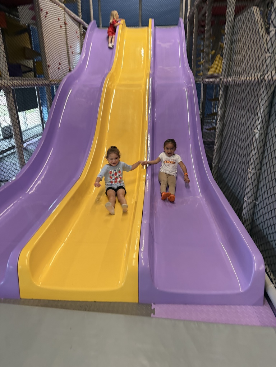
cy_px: 184
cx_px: 138
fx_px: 255
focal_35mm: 24
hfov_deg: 56.8
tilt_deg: -28.1
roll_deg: -1.6
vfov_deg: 71.6
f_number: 1.78
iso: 125
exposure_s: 1/60
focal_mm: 6.76
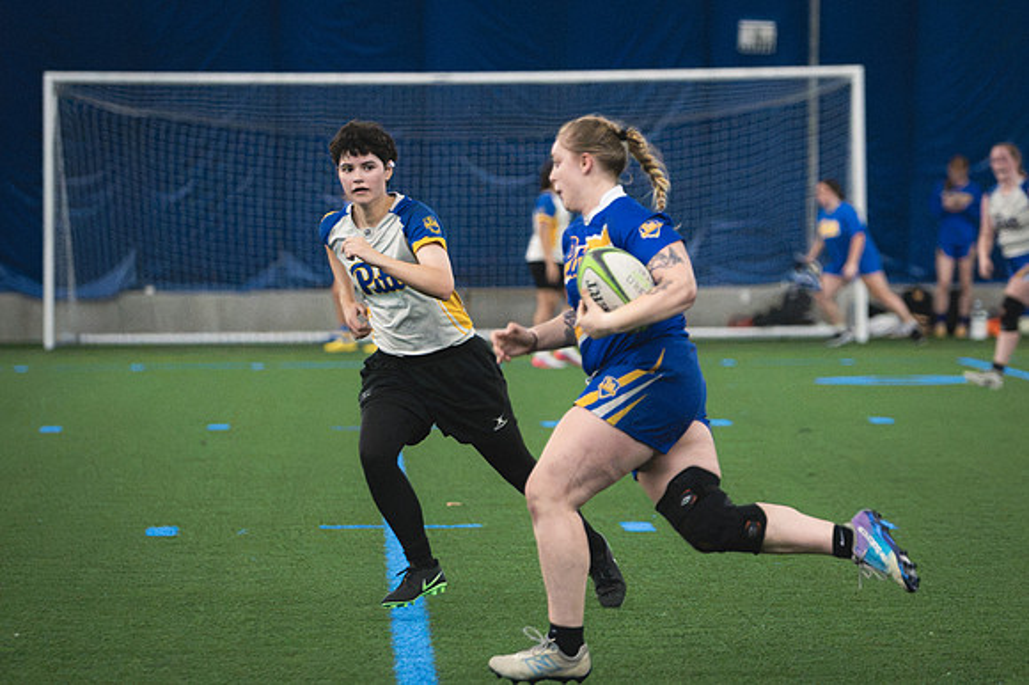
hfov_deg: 7.9
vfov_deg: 5.2
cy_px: 340
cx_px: 666
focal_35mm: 262
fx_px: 7473
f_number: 2.8
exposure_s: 1/640
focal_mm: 135
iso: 11400
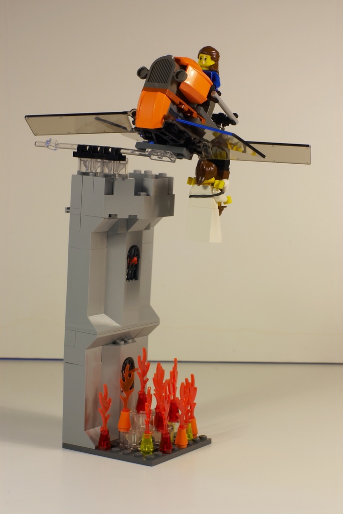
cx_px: 172
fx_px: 1070
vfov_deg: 27.0
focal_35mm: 75
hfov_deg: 18.2
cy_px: 257
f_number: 16
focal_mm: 50
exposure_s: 1/6
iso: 200
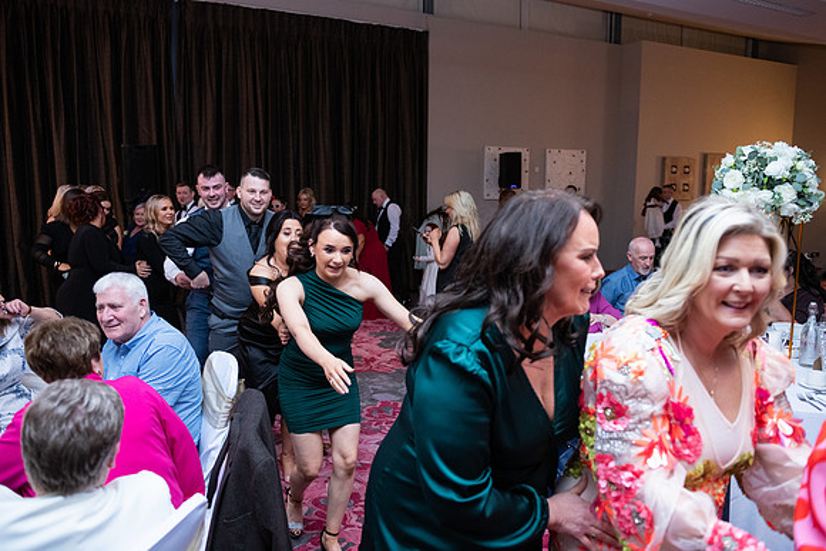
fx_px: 620
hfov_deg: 67.4
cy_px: 276
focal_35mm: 27
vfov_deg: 48.0
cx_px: 413
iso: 1250
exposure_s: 1/160
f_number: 3.5
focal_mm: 27
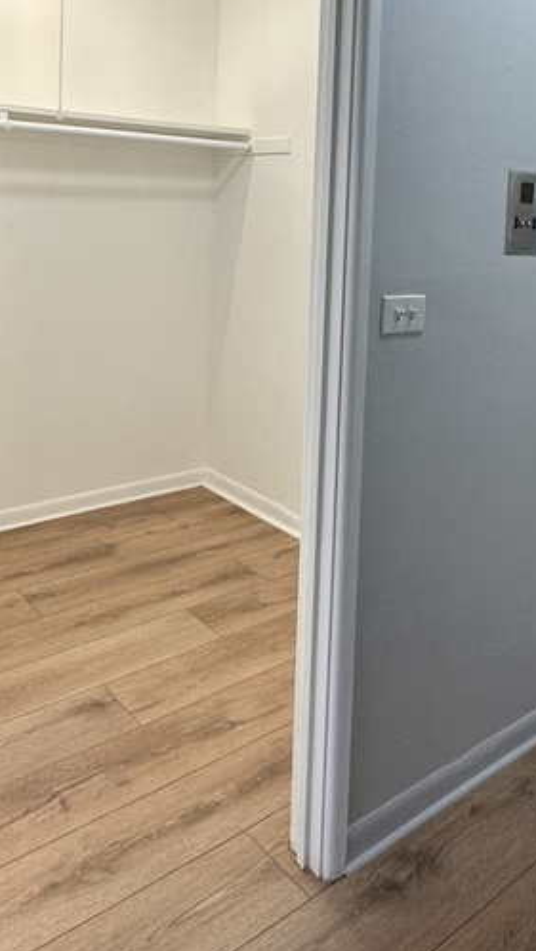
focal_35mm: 33
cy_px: 252
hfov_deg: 35.4
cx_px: 343
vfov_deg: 56.9
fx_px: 833
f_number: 2.2
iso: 100
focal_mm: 2.22
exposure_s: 1/120
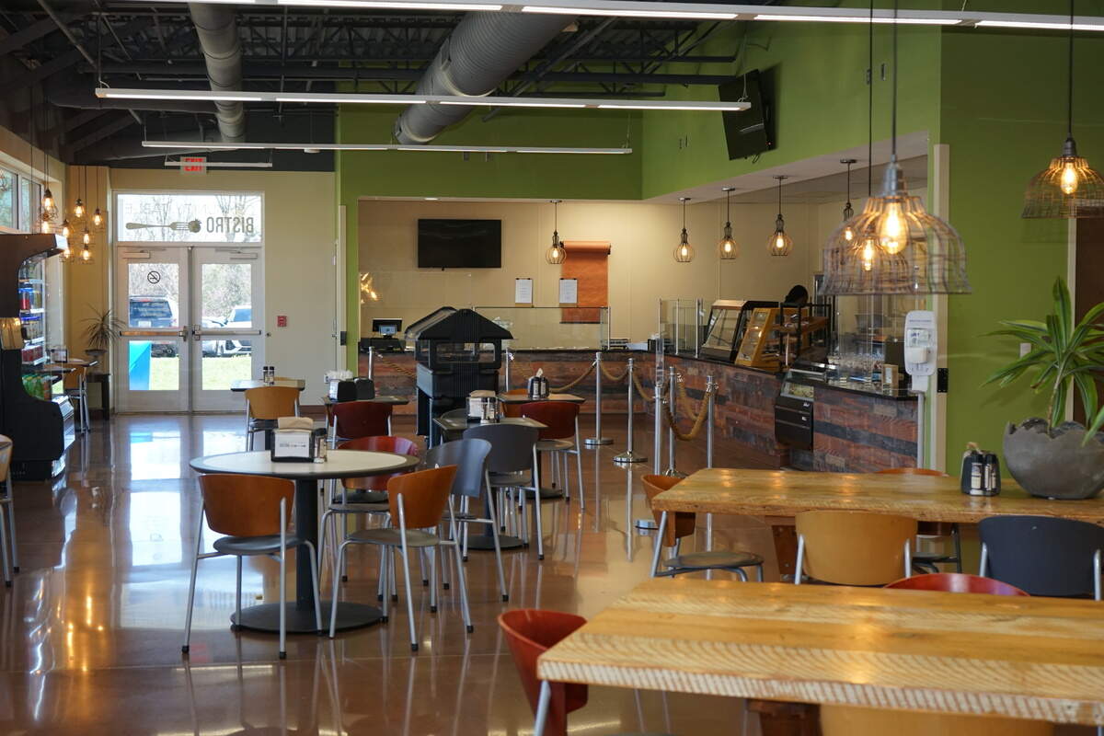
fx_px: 1564
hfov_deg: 38.9
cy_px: 368
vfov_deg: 26.5
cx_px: 552
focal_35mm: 51
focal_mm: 51
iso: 800
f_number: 4.5
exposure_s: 1/160
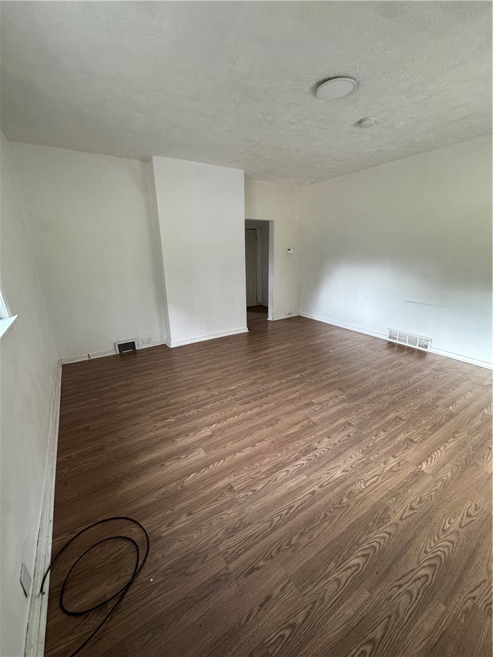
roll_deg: +1.3
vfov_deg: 102.1
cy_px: 328
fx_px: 266
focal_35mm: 14
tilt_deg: -17.3
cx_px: 246
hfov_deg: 85.7
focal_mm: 2.22
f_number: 2.2
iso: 320
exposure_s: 1/60
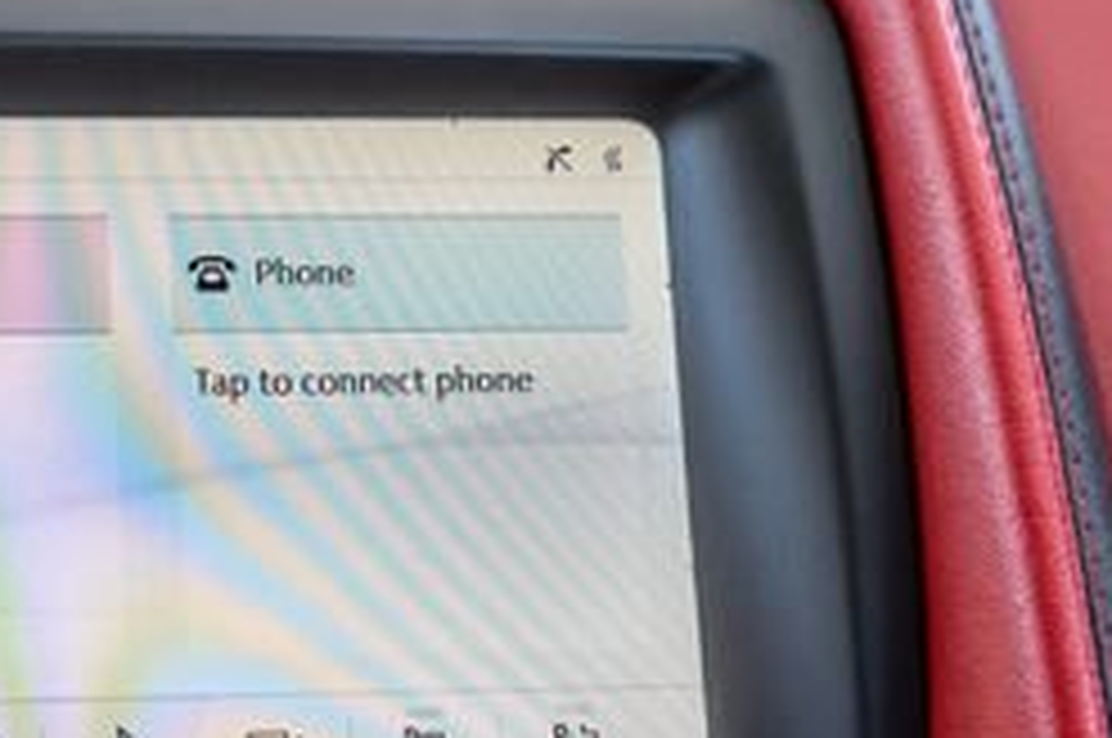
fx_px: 2745
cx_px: -171
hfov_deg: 21.5
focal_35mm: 89
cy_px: 414
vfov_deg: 15.3
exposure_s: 1/125
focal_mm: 31
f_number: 4
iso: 400
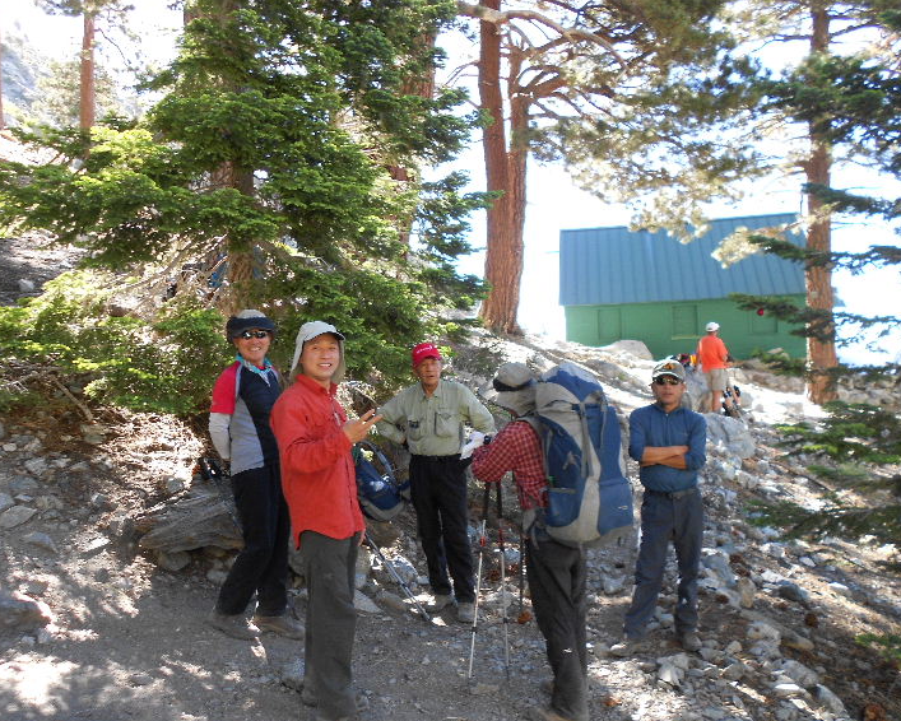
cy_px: 369
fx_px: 747
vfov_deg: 51.5
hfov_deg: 62.2
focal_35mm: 28
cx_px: 424
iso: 80
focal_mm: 4.6
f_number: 3.2
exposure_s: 1/60
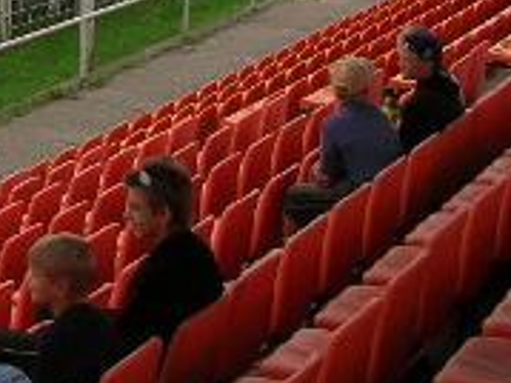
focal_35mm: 114
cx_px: -186
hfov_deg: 16.2
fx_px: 1682
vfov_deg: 12.3
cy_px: -197
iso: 50
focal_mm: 5.7
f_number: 4.9
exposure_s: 1/117
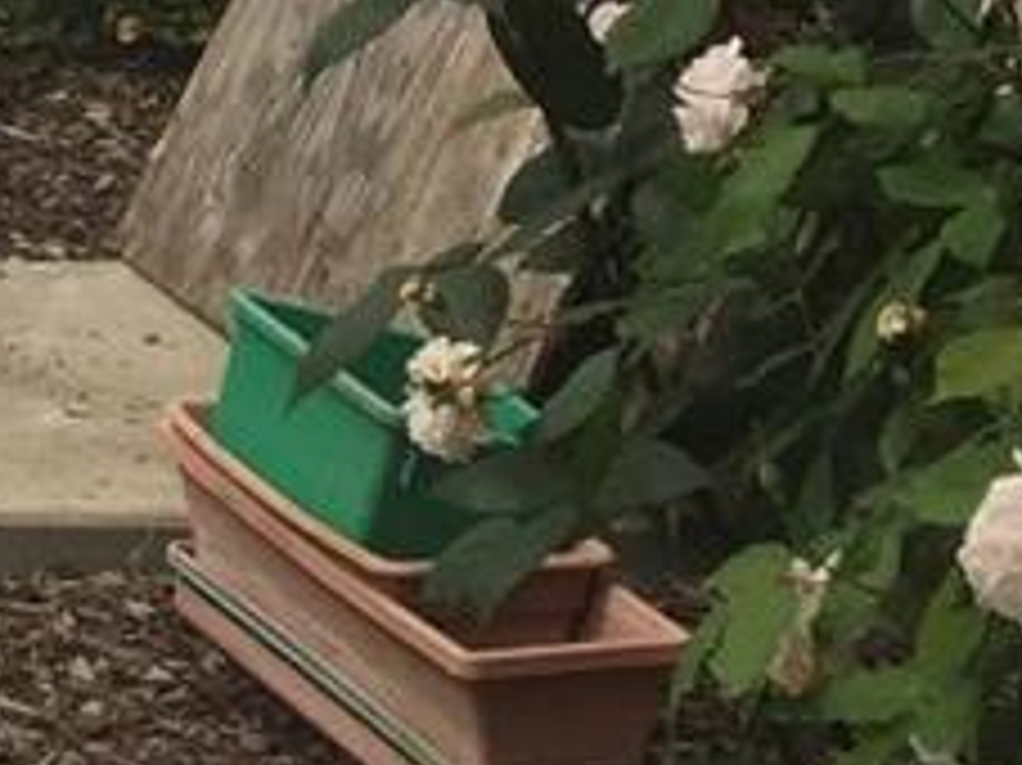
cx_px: -1225
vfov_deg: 7.5
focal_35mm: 192
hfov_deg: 9.4
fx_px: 5666
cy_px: -644
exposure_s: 1/1721
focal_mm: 4.15
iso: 32
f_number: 2.2
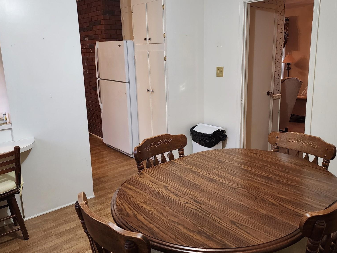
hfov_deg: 58.2
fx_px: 302
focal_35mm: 31
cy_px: 118
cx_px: 186
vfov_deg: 45.4
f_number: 1.8
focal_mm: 6.4
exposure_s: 1/120
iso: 640
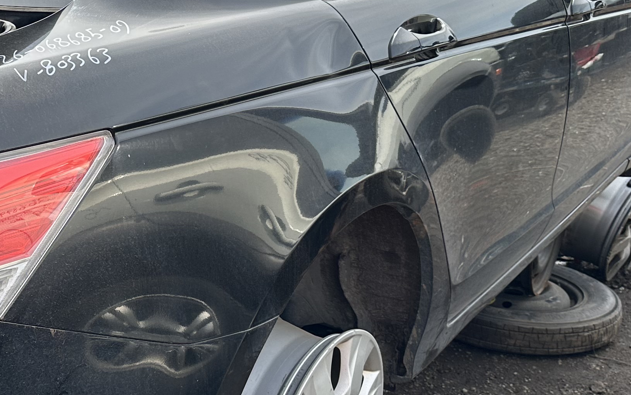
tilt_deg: -18.6
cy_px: 238
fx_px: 1084
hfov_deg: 30.4
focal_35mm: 63
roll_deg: +1.0
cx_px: 12
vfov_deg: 20.6
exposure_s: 1/1289
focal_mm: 6.86
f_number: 1.78
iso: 80
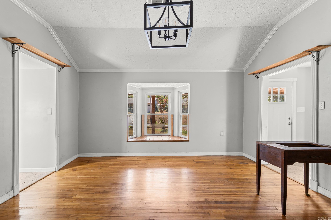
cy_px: 110
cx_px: 166
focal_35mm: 16
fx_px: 152
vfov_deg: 72.0
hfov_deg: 95.0
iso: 250
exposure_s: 1/1.67
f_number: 9
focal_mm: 11
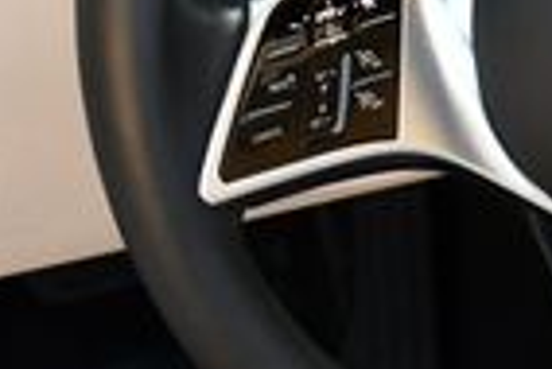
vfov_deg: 8.4
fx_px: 2486
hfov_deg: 12.2
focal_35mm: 162
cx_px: 789
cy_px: -105
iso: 400
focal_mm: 18
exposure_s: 1/250
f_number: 4.5
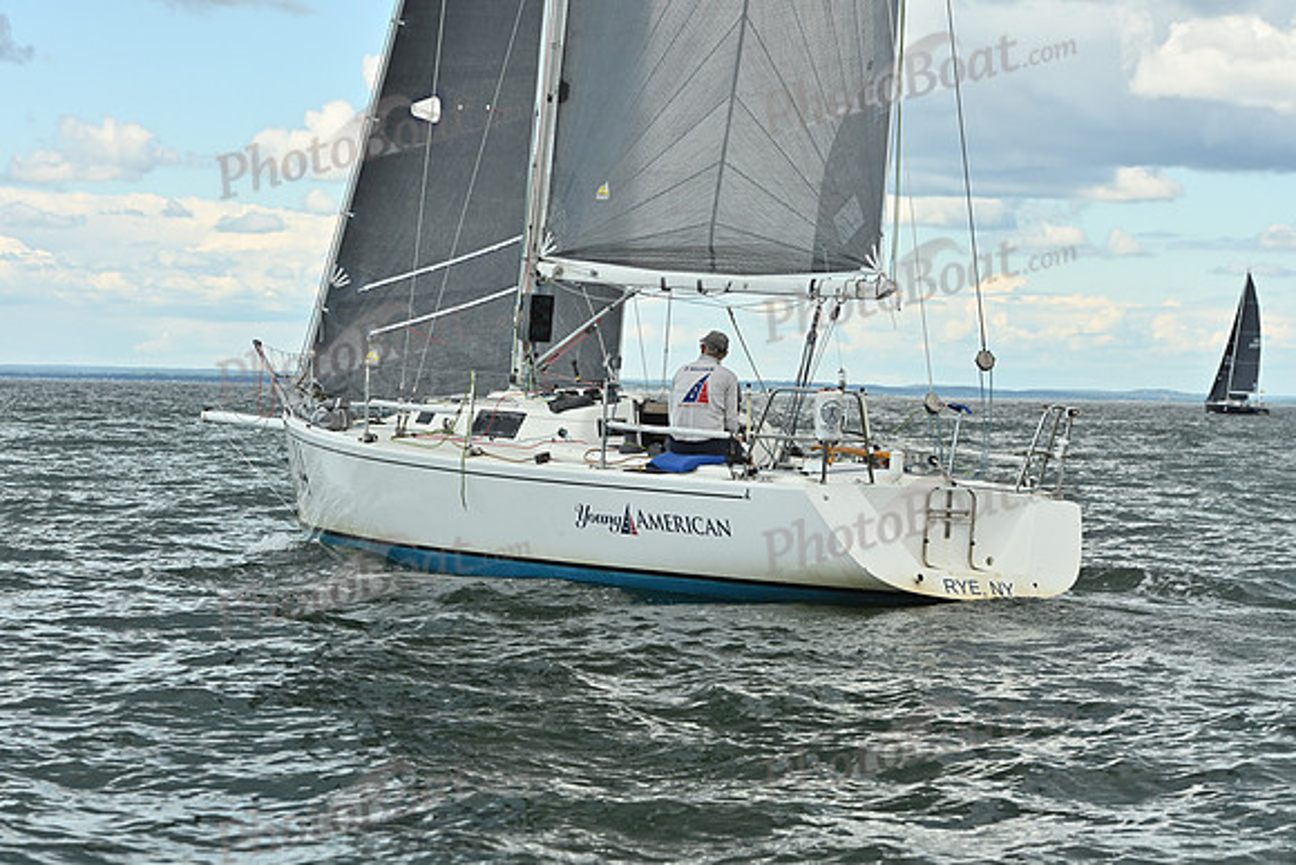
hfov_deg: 20.4
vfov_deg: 13.7
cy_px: 432
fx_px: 3601
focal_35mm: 100
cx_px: 648
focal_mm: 100
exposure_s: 1/640
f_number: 7.1
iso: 250
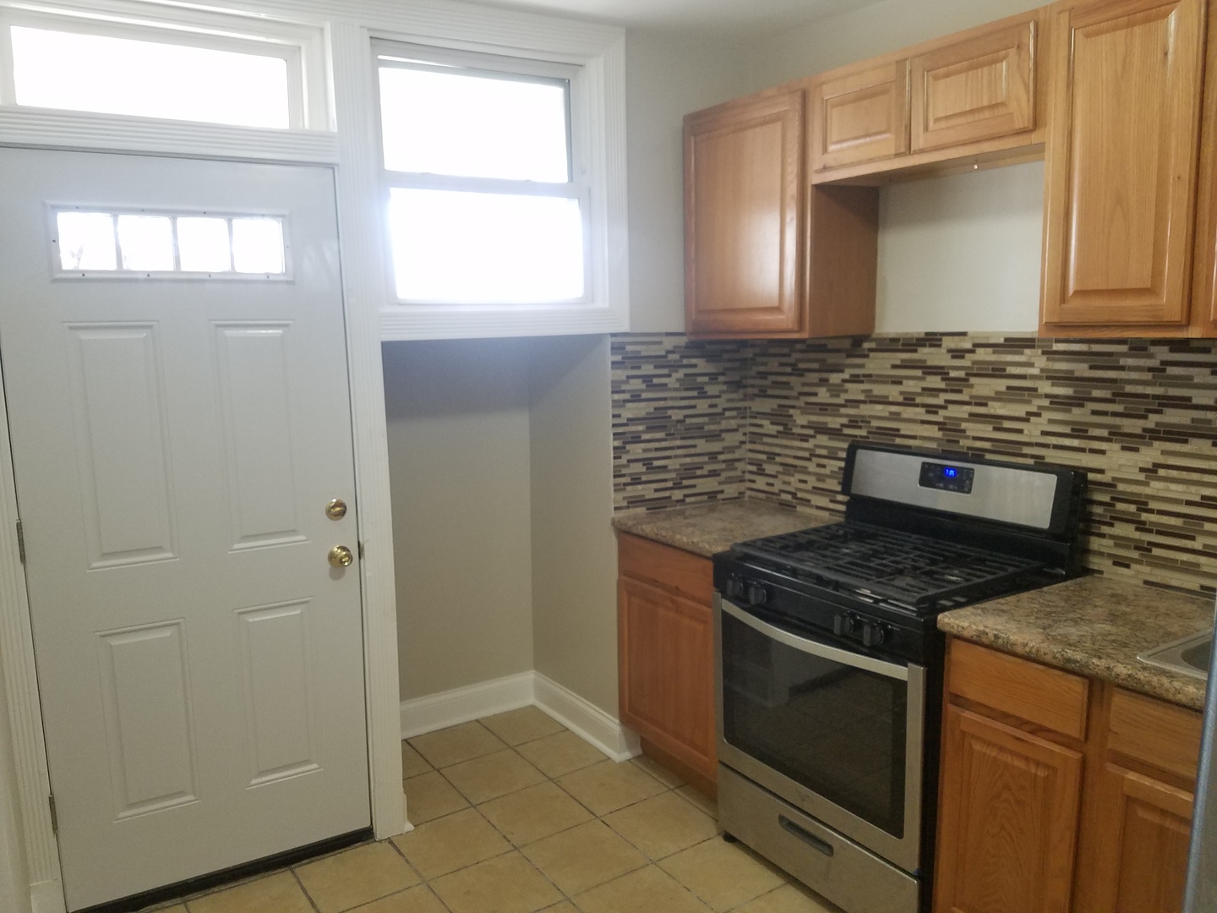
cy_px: 456
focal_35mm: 26
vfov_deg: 53.1
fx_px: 914
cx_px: 608
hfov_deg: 67.3
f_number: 1.7
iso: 160
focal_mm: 4.2
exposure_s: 1/40
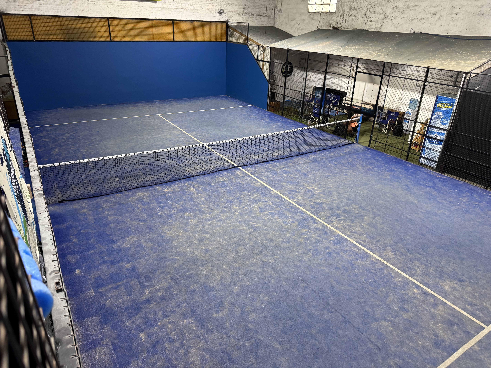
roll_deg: -2.6
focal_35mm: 24
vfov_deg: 56.8
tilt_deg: -25.7
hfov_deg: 71.6
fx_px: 340
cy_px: 184
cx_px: 246
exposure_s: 1/50
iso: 400
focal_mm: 6.76
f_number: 1.78
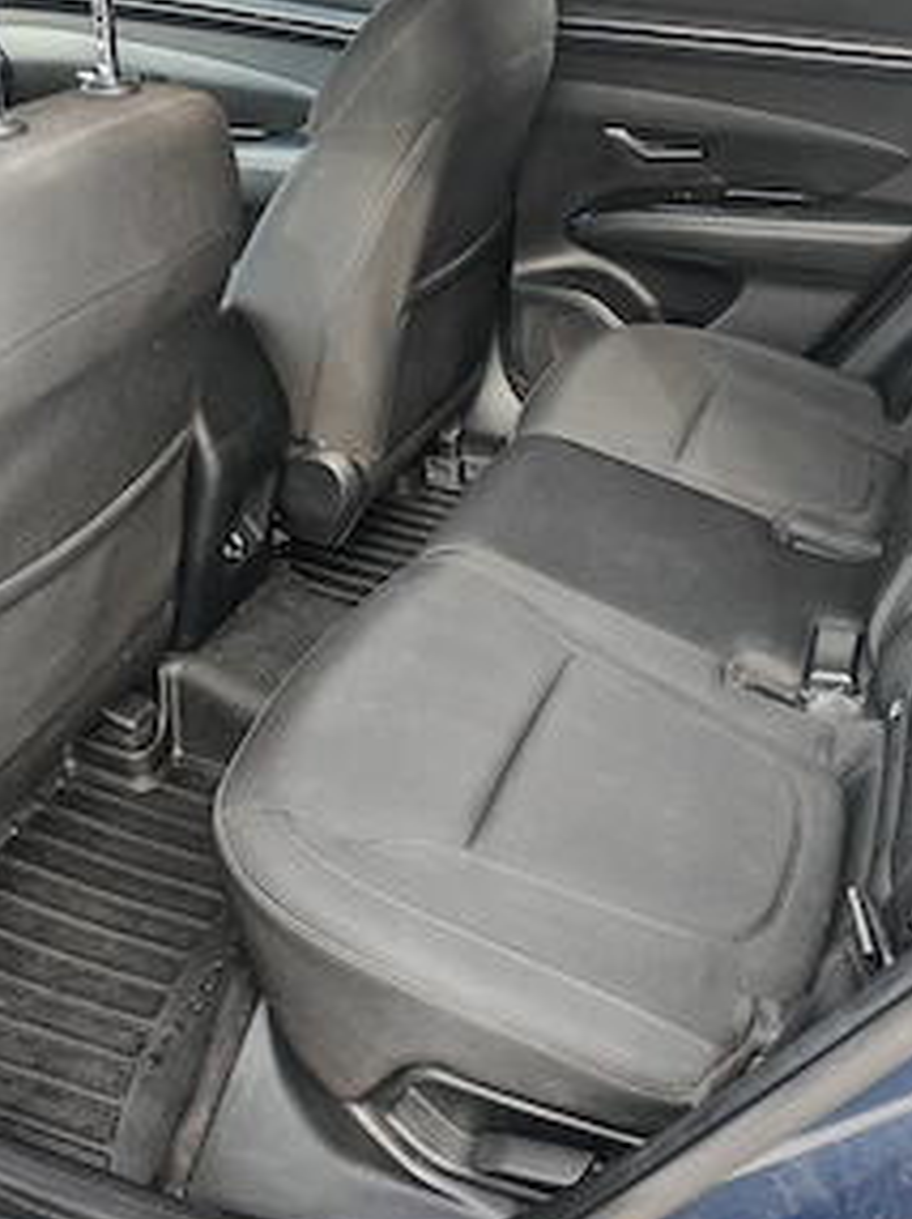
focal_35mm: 35
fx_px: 1231
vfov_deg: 52.5
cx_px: 486
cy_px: 533
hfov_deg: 40.6
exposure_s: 1/100
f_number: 1.9
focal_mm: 5.3
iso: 80
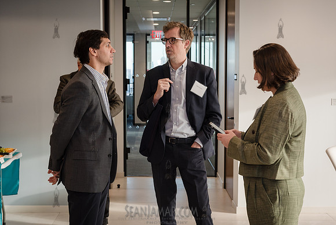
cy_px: 113
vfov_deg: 24.5
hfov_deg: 36.0
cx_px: 173
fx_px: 516
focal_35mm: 55
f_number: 5
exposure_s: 1/160
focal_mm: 52
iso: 500
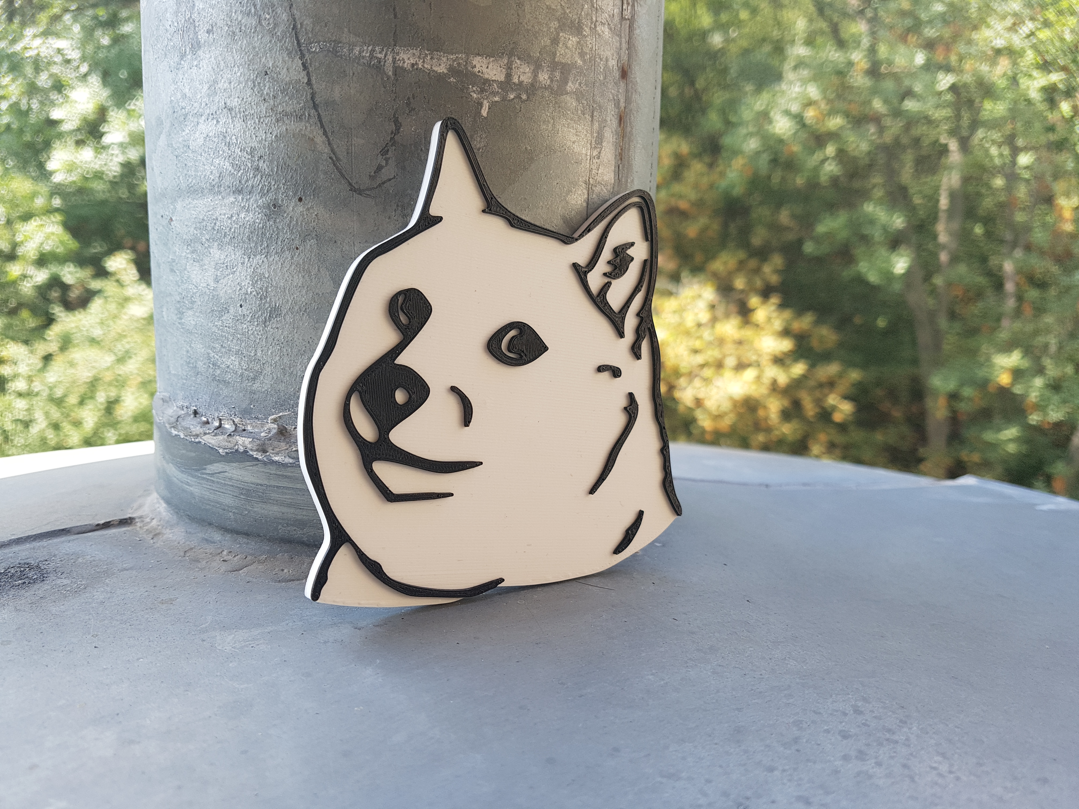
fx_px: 810
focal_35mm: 26
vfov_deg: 53.1
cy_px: 404
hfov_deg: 67.3
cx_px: 540
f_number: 1.7
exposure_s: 1/333
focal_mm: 4.2
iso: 50
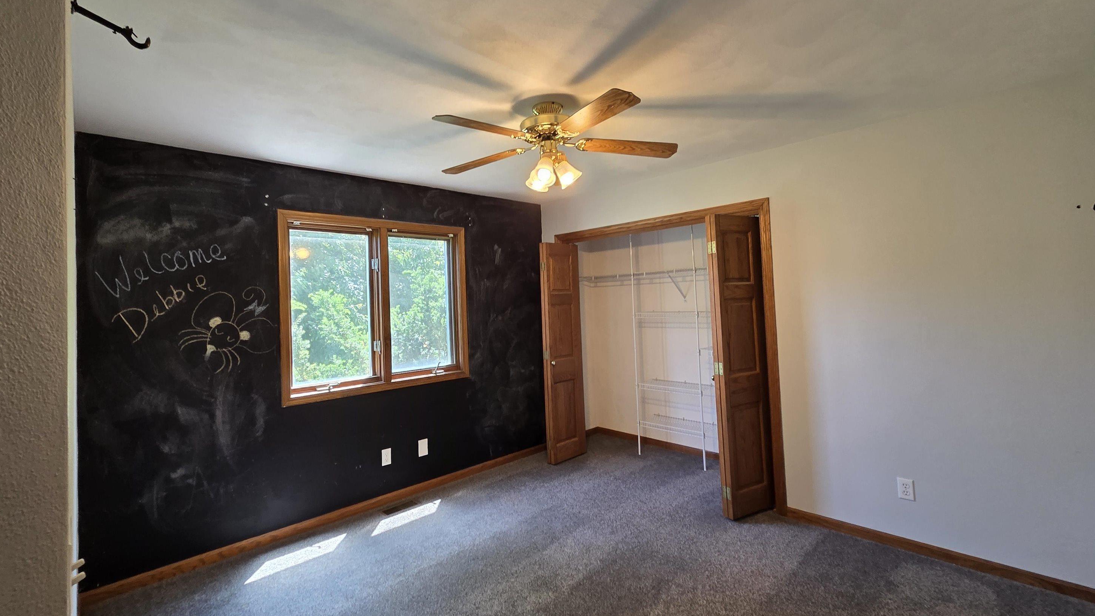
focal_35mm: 15
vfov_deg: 70.5
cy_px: 293
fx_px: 436
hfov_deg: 102.9
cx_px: 522
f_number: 2.2
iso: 160
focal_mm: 2.2
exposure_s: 1/60
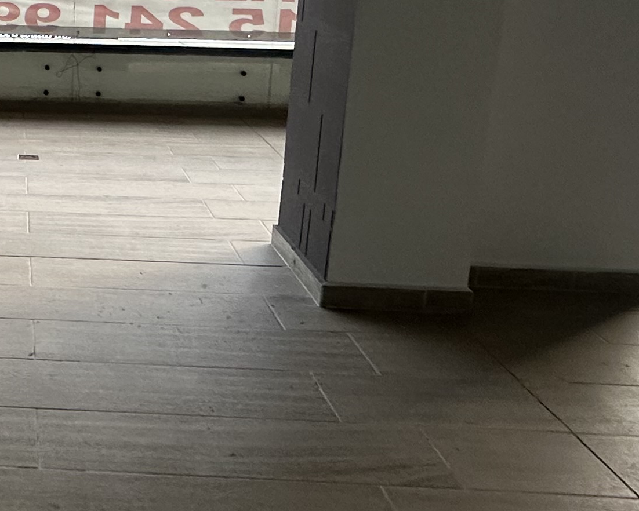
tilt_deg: -14.1
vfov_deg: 29.5
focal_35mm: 50
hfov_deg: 33.2
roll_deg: -1.6
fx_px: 946
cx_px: -45
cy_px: 96
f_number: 2.2
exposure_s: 1/99
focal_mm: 2.22
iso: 160
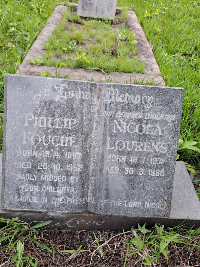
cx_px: 97
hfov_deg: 53.0
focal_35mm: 26
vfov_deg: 67.3
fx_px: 200
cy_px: 138
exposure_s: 1/120
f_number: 1.8
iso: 50
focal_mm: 4.65
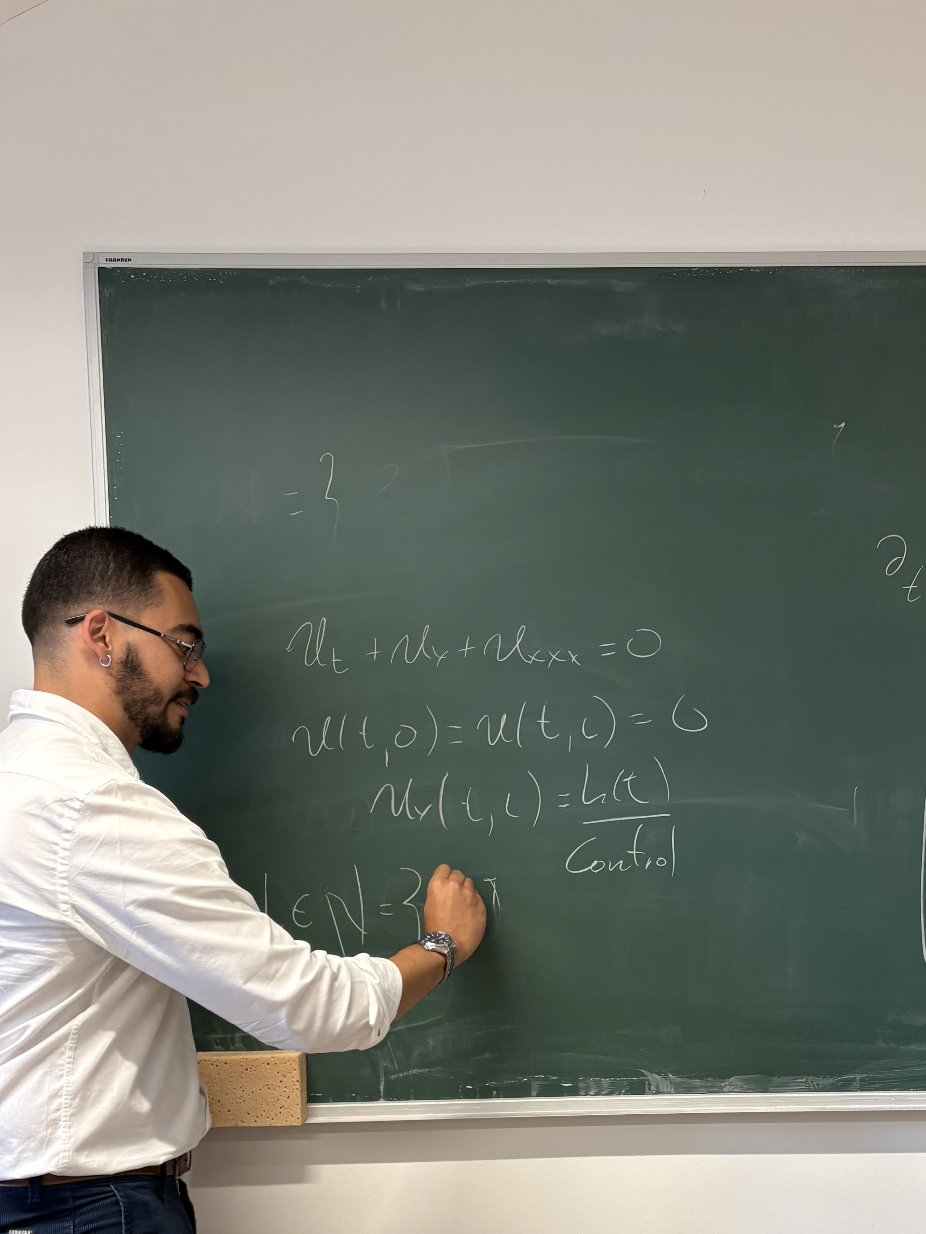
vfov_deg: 43.8
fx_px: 1498
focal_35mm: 42
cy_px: 876
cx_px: 658
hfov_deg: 33.9
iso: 100
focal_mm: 5.96
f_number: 1.6
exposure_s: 1/100
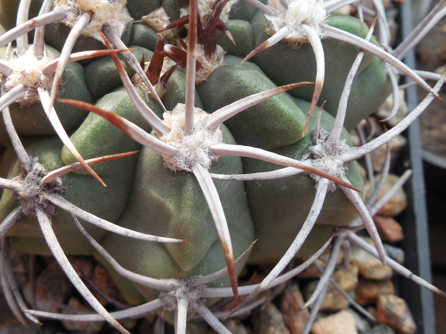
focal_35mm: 45
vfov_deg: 31.8
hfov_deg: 41.9
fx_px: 580
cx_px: 179
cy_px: 102
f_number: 3.6
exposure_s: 1/80
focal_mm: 5.6
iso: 125
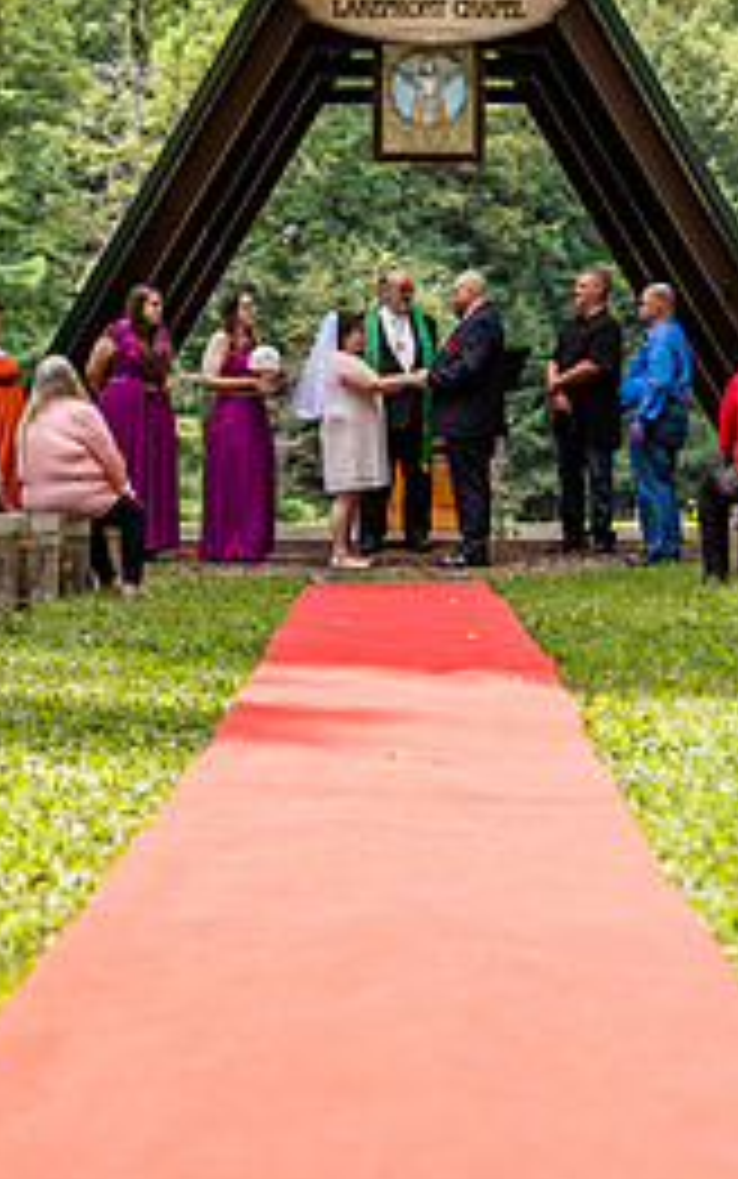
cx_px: 431
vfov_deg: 22.4
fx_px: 2957
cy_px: 356
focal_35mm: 92
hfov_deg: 14.2
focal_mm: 35
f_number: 2
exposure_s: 1/800
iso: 80
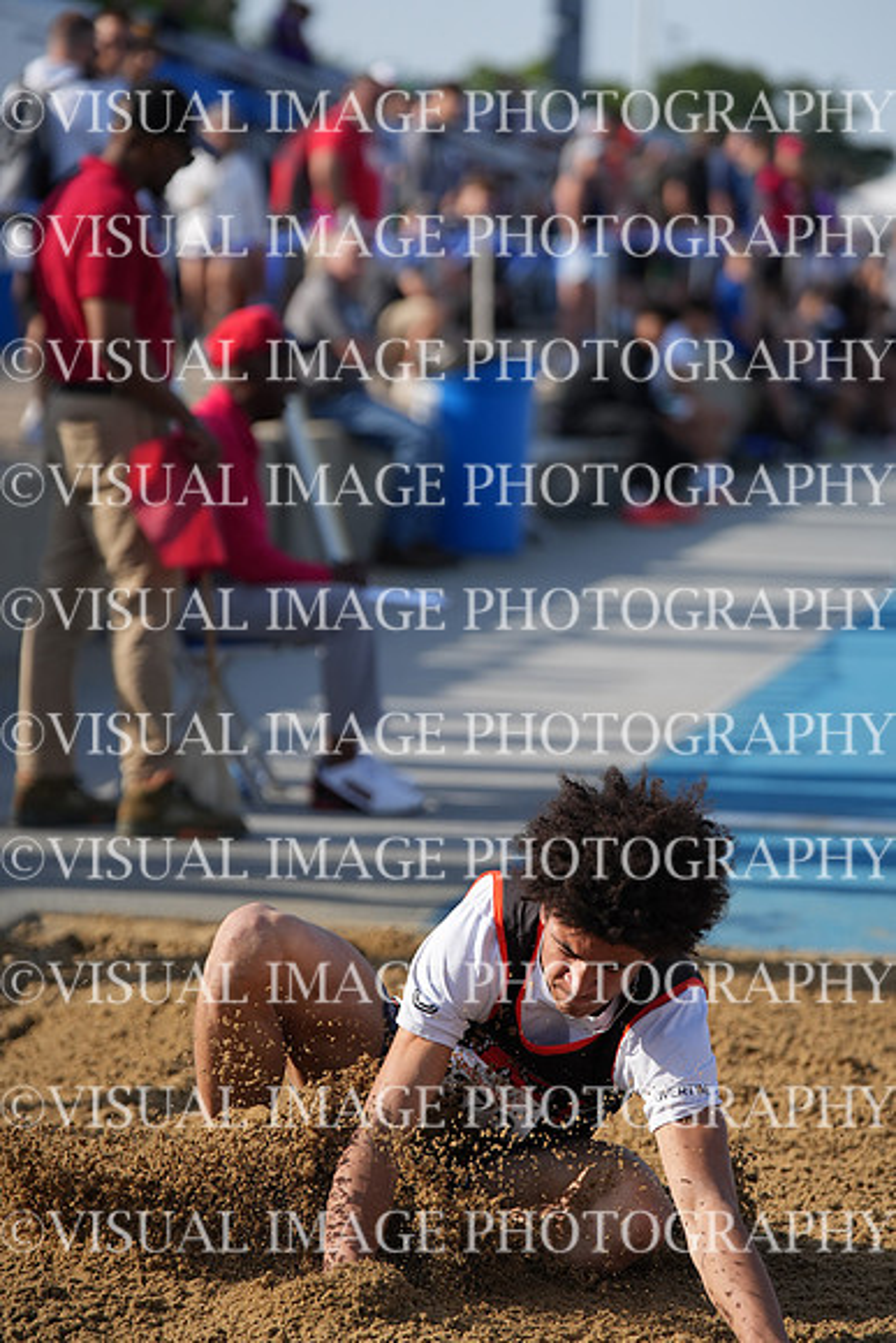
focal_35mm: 158
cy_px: 672
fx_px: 5895
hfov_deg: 8.7
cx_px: 448
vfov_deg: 13.0
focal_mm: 158
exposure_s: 1/3200
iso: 400
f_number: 4
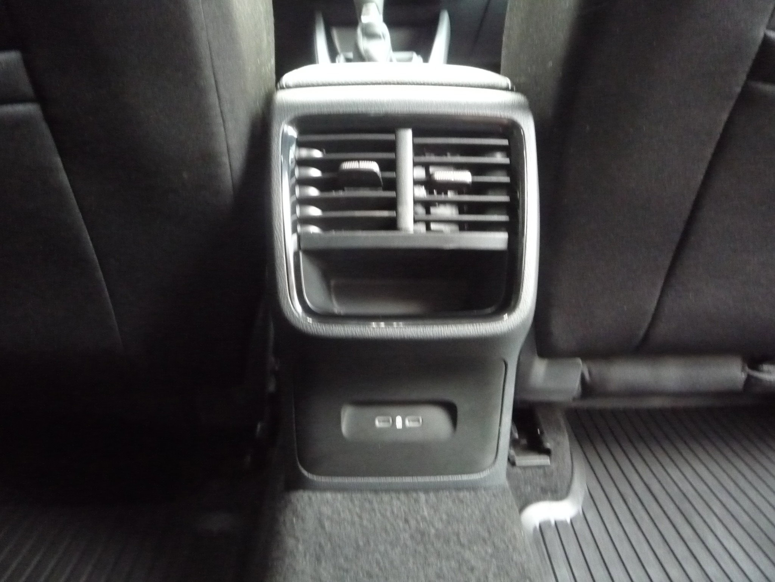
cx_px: 388
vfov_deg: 46.8
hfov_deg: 60.0
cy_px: 291
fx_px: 672
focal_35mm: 30
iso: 800
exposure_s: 1/10
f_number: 3.3
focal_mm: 5.2
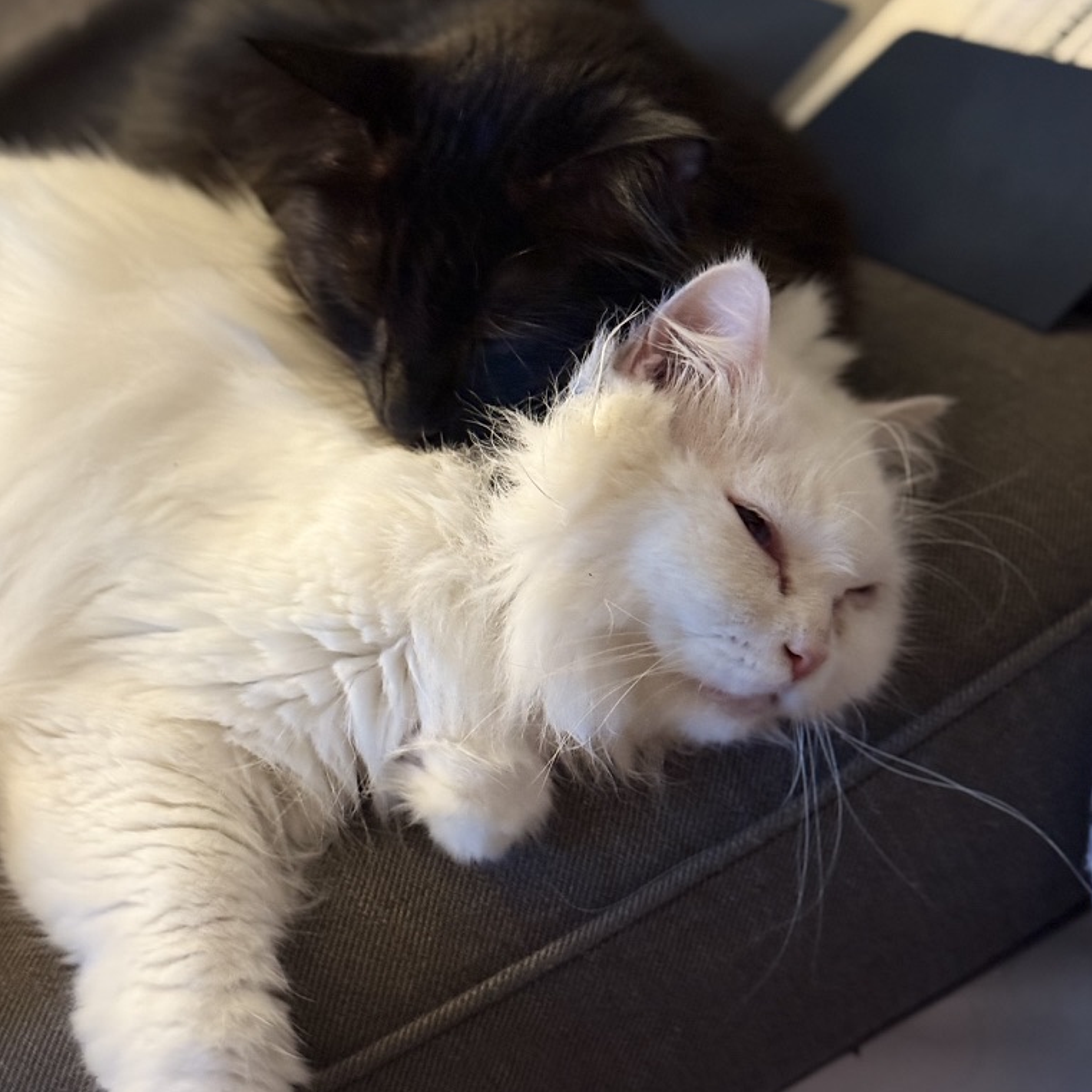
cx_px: 547
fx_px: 2034
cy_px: 533
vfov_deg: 30.0
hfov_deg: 30.0
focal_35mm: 57
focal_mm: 6.76
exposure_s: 1/24
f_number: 1.78
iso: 640
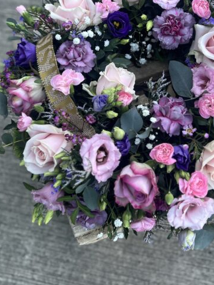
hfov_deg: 33.5
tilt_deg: -68.2
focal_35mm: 43
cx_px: 126
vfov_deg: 43.1
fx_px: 354
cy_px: 90
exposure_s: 1/274
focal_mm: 5.7
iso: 40
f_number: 1.5
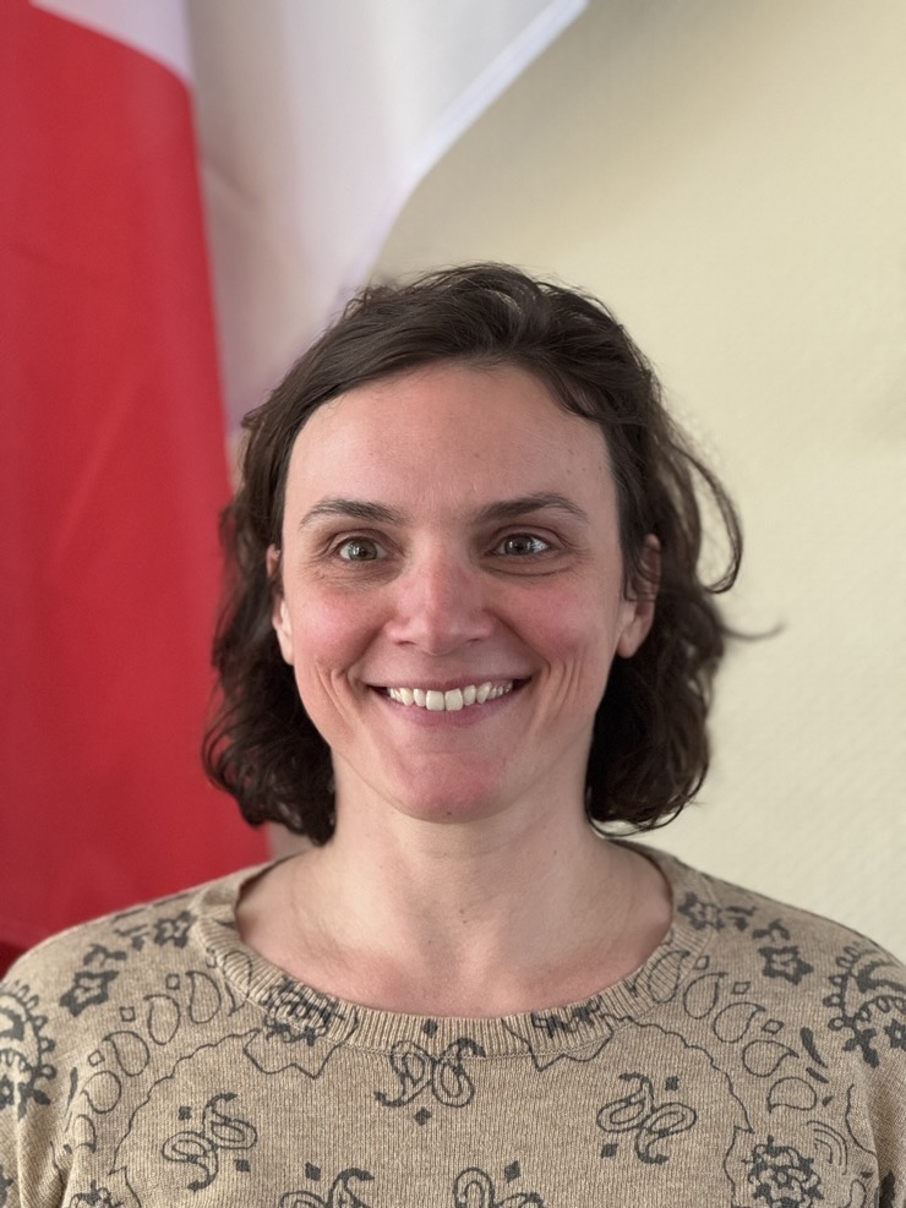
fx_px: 2688
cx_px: 453
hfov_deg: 19.1
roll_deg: -0.7
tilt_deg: -2.0
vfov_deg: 25.3
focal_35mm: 77
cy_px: 604
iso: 500
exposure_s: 1/40
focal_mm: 9
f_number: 2.8
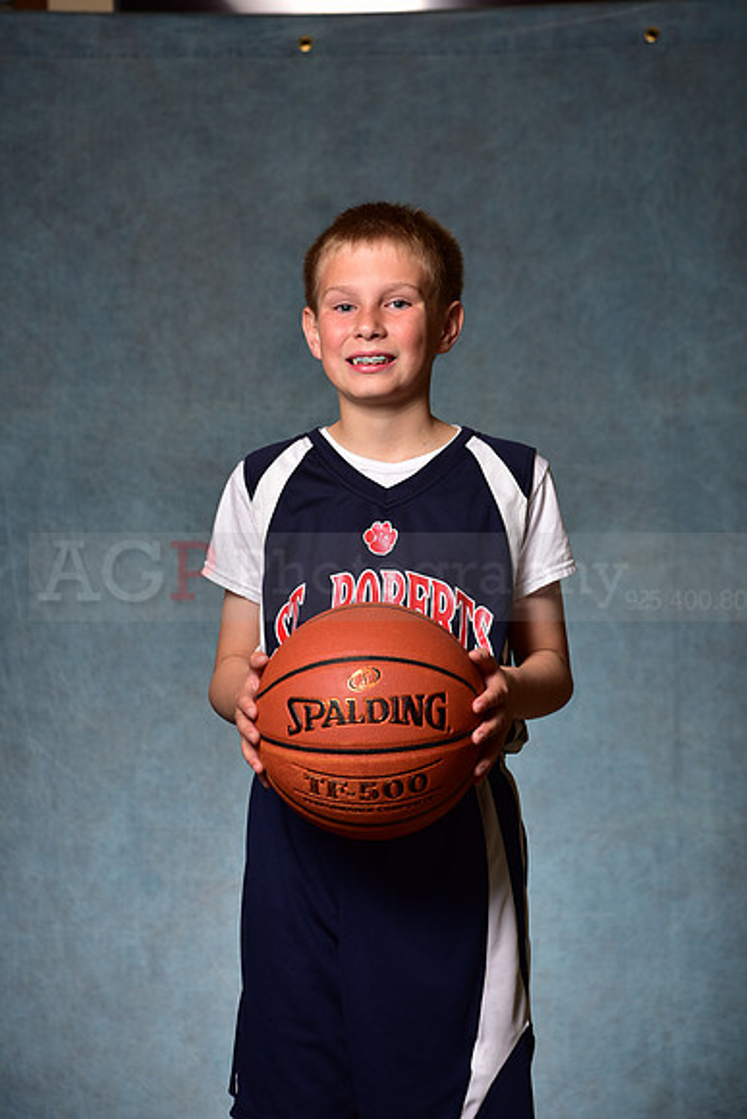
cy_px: 560
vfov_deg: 28.8
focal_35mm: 70
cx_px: 374
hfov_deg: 19.5
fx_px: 2177
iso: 100
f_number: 5
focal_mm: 70
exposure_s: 1/200
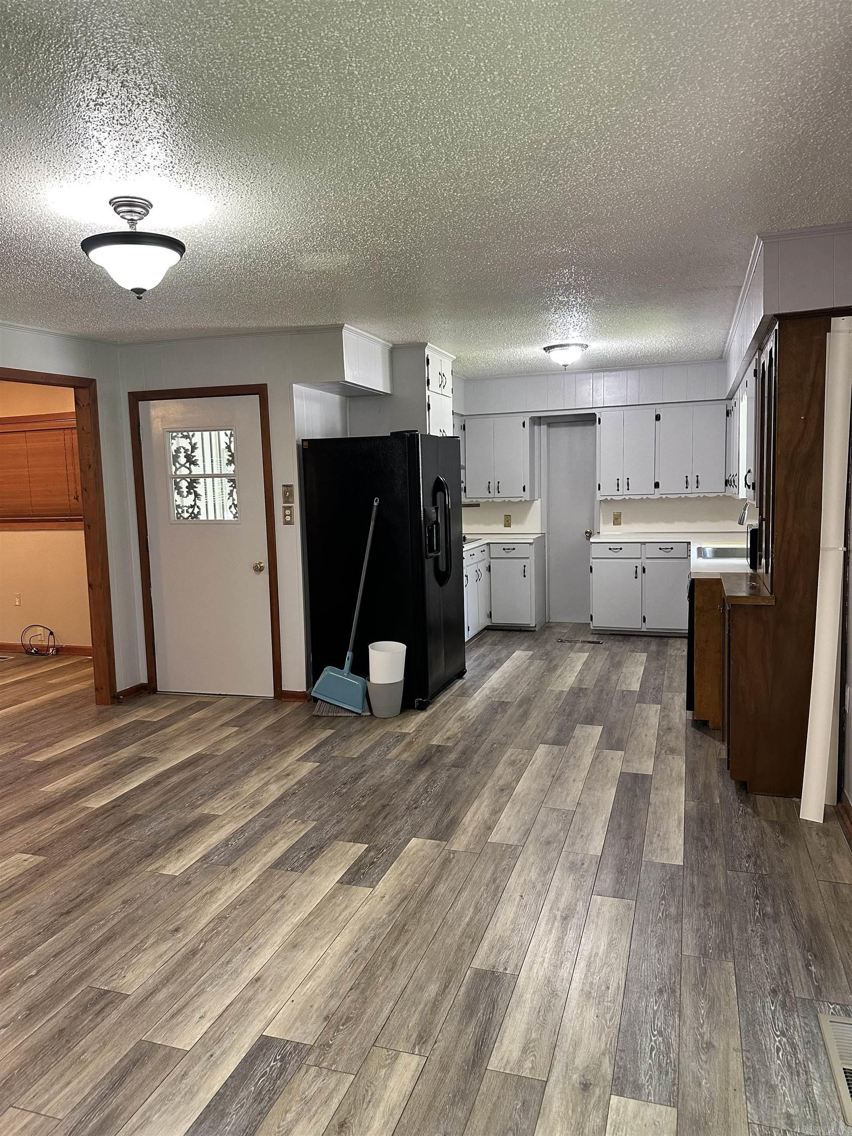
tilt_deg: -5.9
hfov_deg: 56.8
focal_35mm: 24
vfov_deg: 71.6
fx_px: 788
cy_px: 568
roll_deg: +1.1
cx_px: 426
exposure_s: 1/60
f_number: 1.78
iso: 250
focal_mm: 6.86
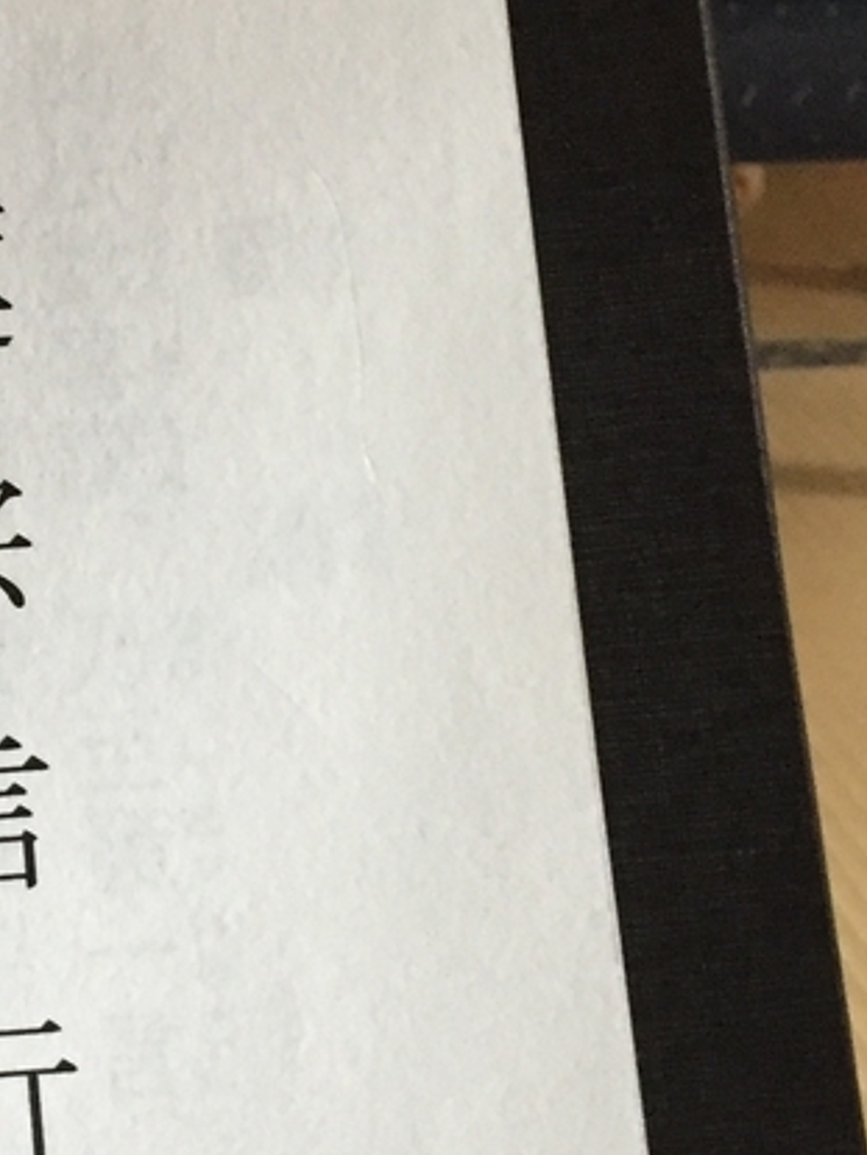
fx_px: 2802
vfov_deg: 23.3
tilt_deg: -29.2
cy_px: 614
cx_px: -173
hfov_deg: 16.8
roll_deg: +0.7
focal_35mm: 84
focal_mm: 4.15
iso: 160
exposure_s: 1/30
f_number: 2.2
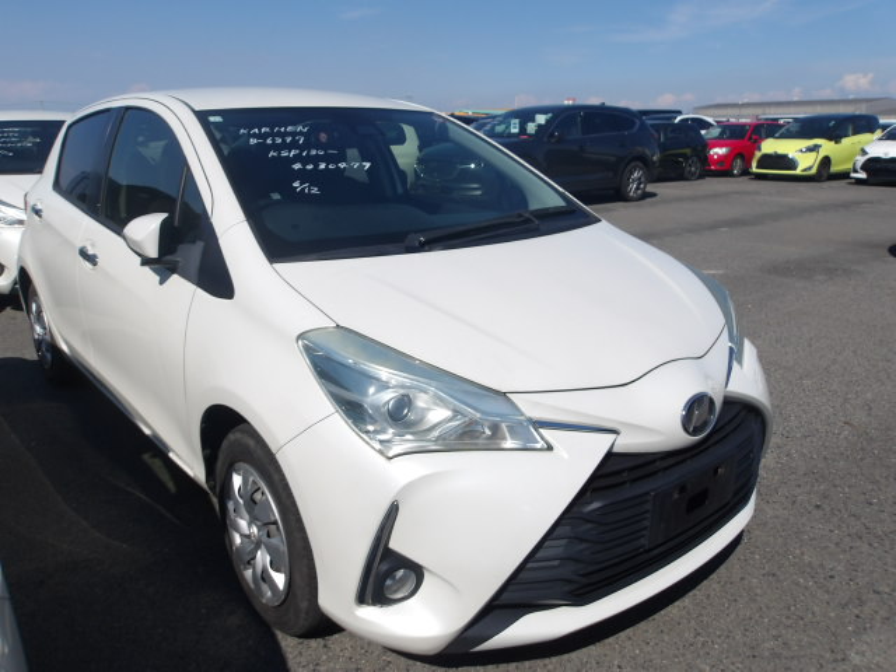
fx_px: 699
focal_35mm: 27
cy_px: 336
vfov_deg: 51.4
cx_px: 448
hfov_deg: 65.3
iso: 100
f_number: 10.4
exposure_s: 1/214
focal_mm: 4.9
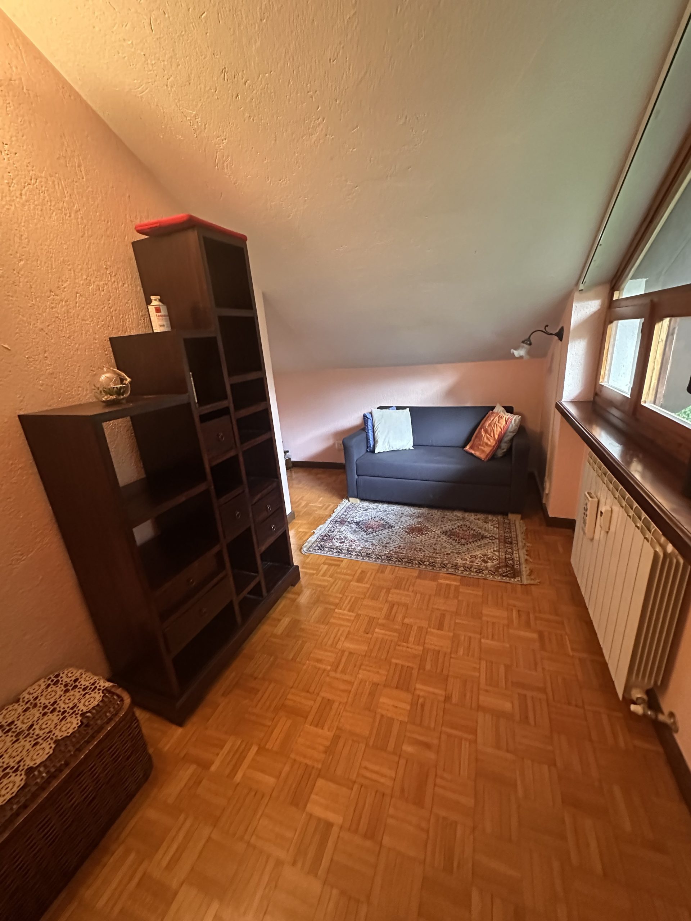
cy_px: 460
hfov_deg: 85.7
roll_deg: +4.4
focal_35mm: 14
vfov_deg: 102.1
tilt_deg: -17.7
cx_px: 346
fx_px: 373
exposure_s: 1/50
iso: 1000
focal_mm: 2.22
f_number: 2.2
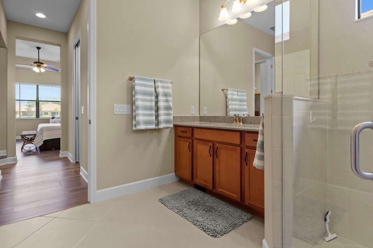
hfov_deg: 93.2
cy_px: 118
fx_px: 176
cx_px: 174
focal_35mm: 17
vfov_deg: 70.4
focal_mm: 10
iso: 800
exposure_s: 1/80
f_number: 4.5
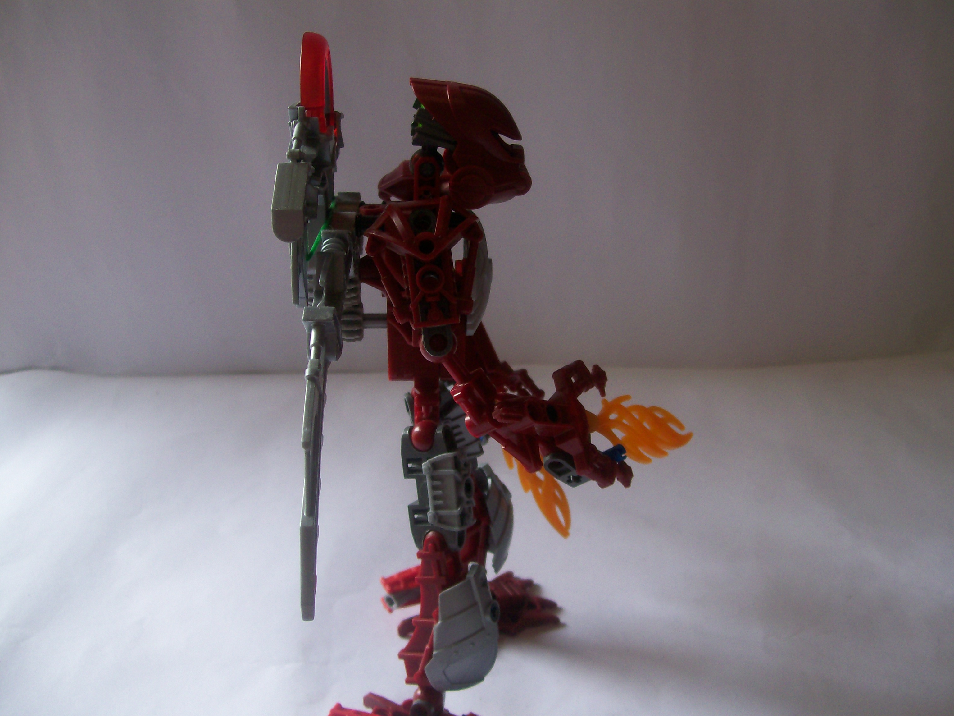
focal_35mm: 36
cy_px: 358
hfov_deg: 51.4
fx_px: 992
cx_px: 477
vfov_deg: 39.7
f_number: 2.7
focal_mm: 6
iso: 80
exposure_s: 1/85.4
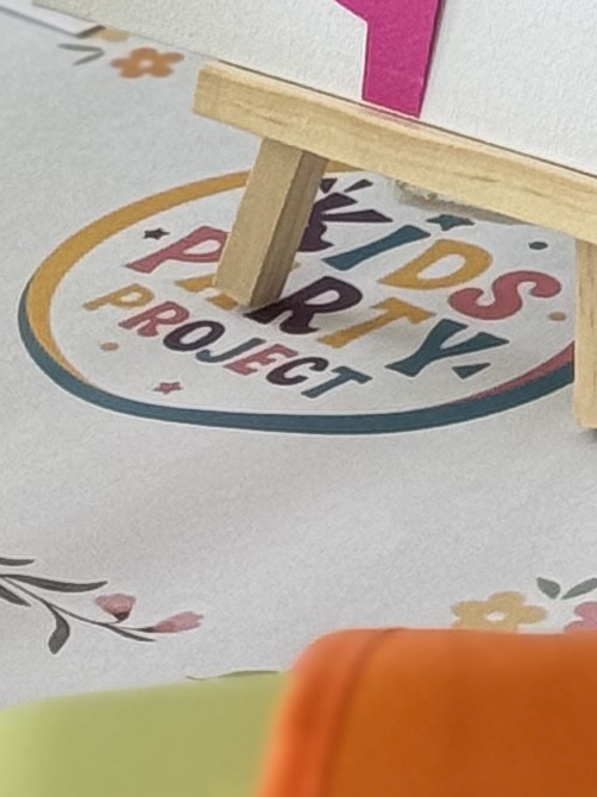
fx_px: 6650
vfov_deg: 6.6
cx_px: 1563
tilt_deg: -14.2
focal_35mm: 289
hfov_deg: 5.0
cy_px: -997
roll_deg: -1.9
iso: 64
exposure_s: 1/510
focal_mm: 6.76
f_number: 1.78
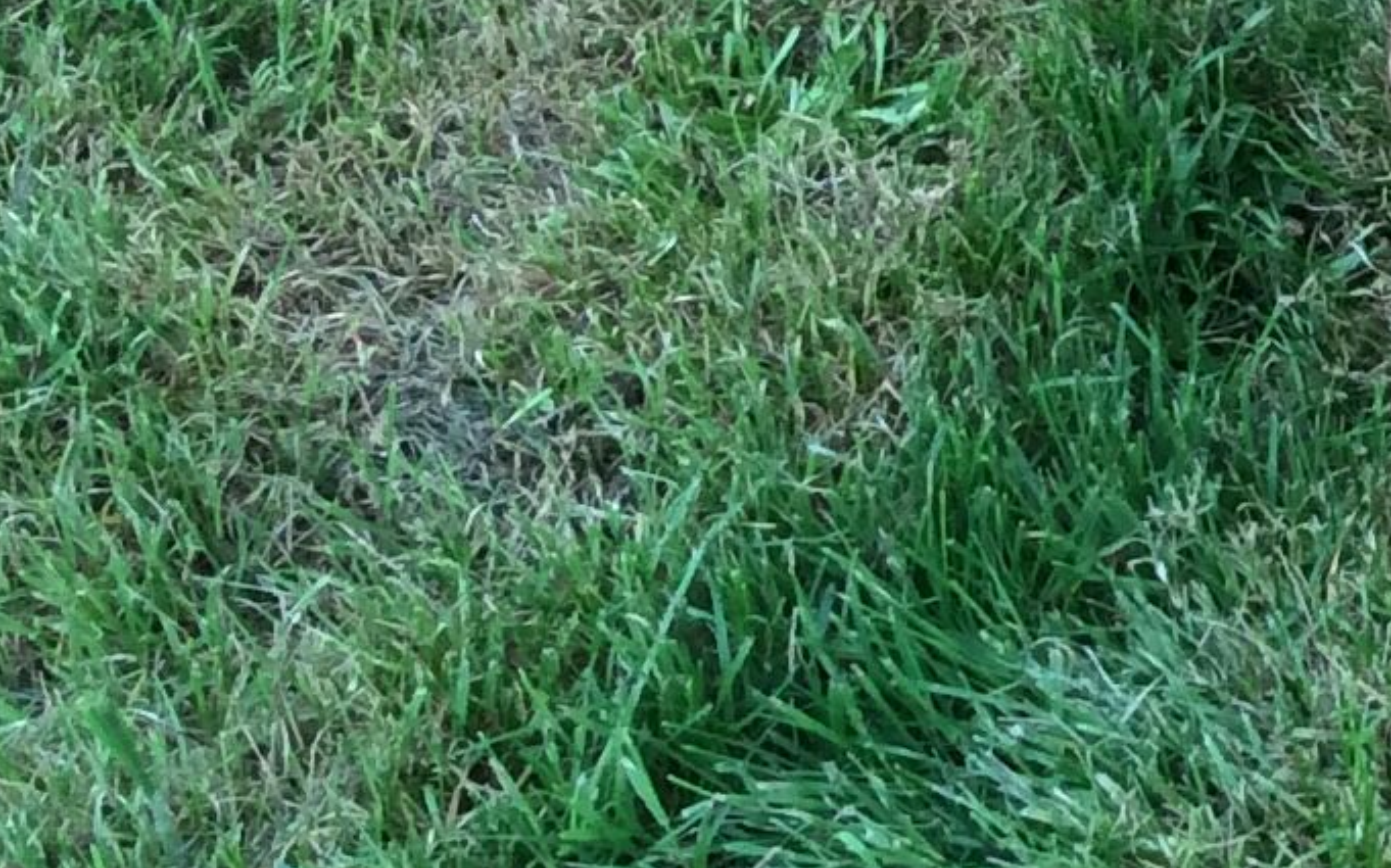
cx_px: 2345
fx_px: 4888
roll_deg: -1.9
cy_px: -678
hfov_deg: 14.6
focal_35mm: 129
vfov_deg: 9.7
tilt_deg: -39.1
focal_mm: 3.3
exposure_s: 1/100
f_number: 2.4
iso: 50
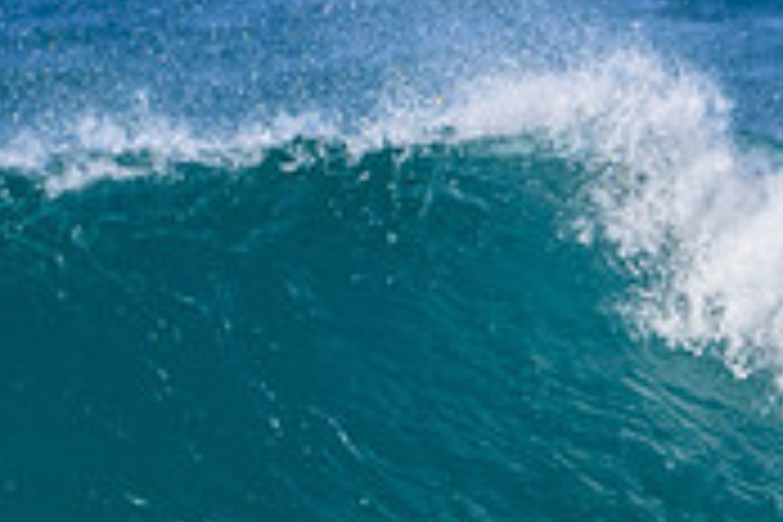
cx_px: 756
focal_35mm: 2501
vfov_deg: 0.5
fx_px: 54392
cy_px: 587
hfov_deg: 0.8
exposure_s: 1/2000
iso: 280
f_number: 5.6
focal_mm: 500
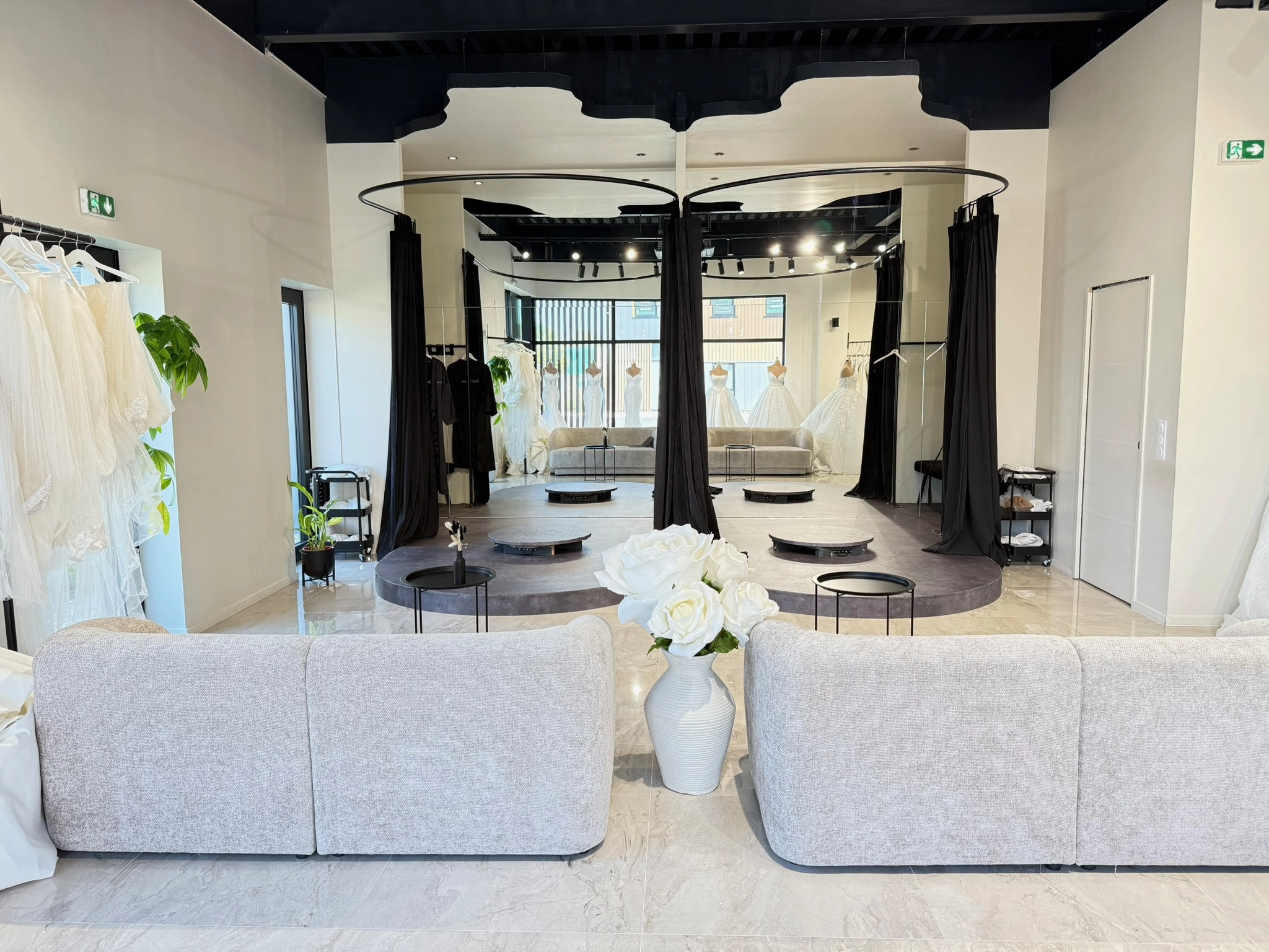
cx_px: 634
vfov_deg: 56.8
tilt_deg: -5.5
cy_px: 476
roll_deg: +0.4
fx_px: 880
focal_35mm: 24
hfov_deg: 71.6
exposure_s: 1/211
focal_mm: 6.8
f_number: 1.8
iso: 200
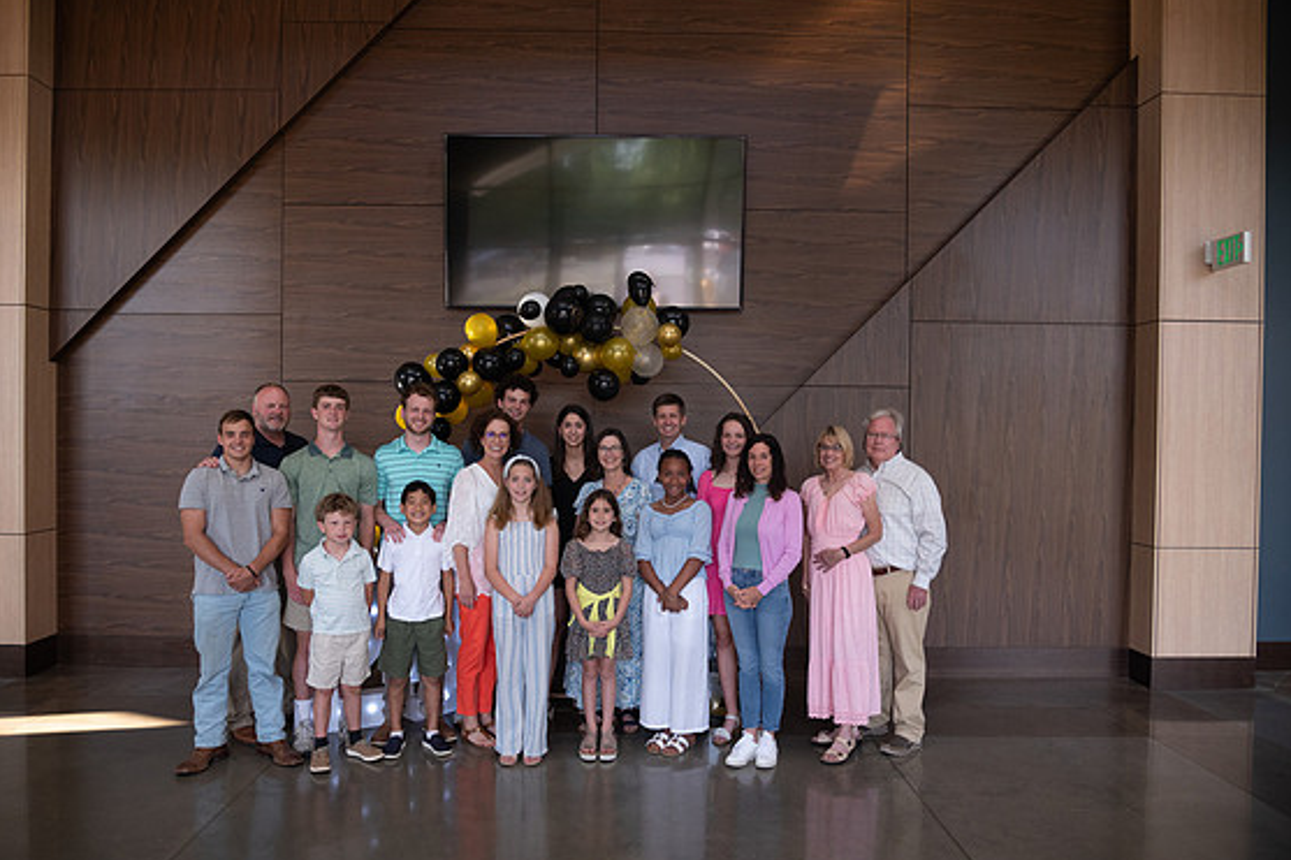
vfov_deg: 51.3
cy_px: 435
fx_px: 896
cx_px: 630
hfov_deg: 71.5
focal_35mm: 25
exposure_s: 1/200
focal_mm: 24
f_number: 4
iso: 1250
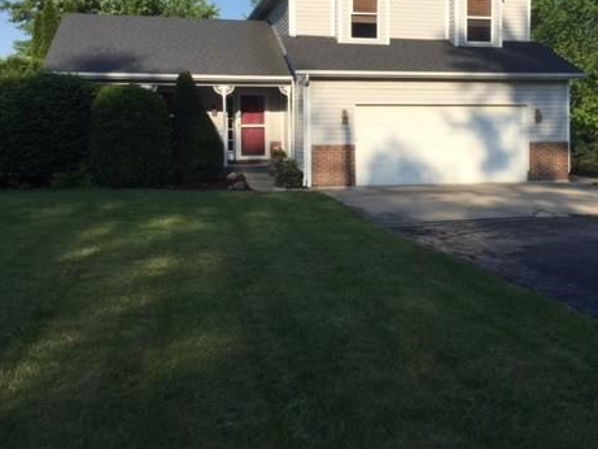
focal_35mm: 43
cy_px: 151
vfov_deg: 33.3
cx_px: 392
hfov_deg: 43.3
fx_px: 743
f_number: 2.4
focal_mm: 3.3
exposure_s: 1/1335
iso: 25
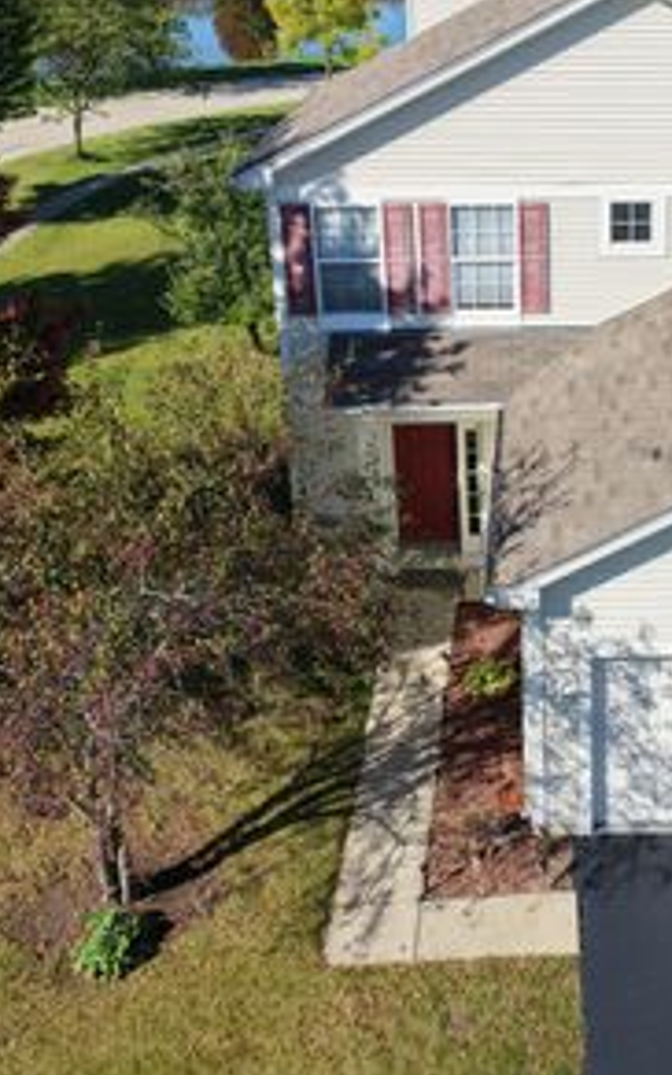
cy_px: 464
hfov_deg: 25.5
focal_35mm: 49
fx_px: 1435
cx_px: 606
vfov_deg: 41.0
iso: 100
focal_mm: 14.45
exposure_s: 1/800
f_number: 2.8
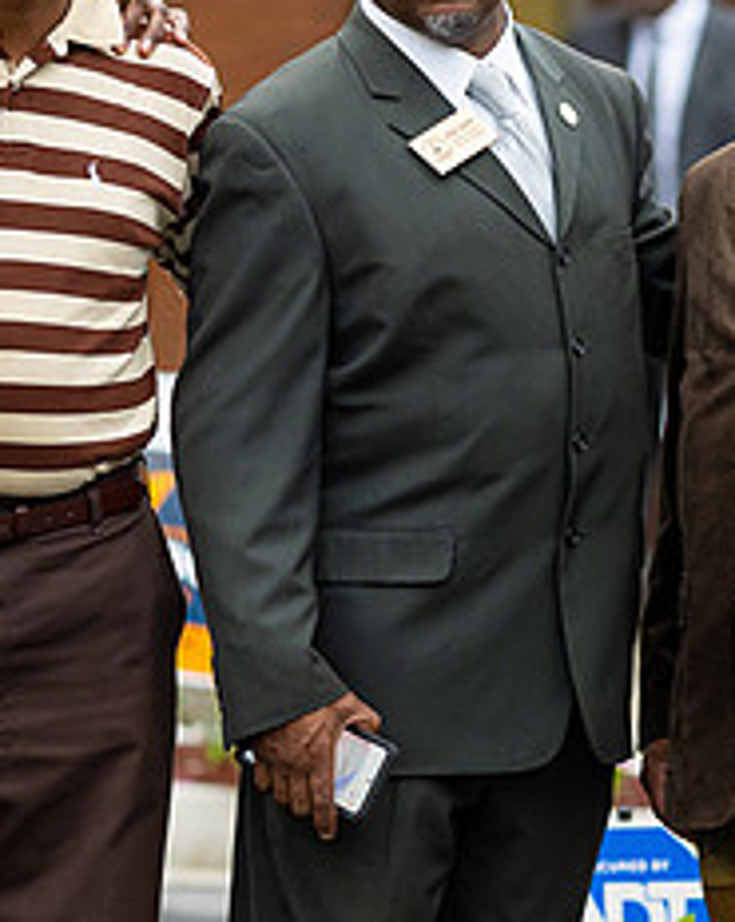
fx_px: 7138
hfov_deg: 5.9
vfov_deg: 7.4
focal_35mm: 262
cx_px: 173
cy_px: 281
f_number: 2.8
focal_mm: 105
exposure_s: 1/400
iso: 1000
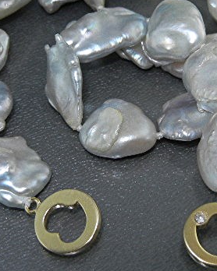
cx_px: 134
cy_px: 110
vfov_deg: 27.1
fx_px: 562
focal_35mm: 70
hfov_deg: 21.8
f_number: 7.4
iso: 339
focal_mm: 7.1
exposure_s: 1/30
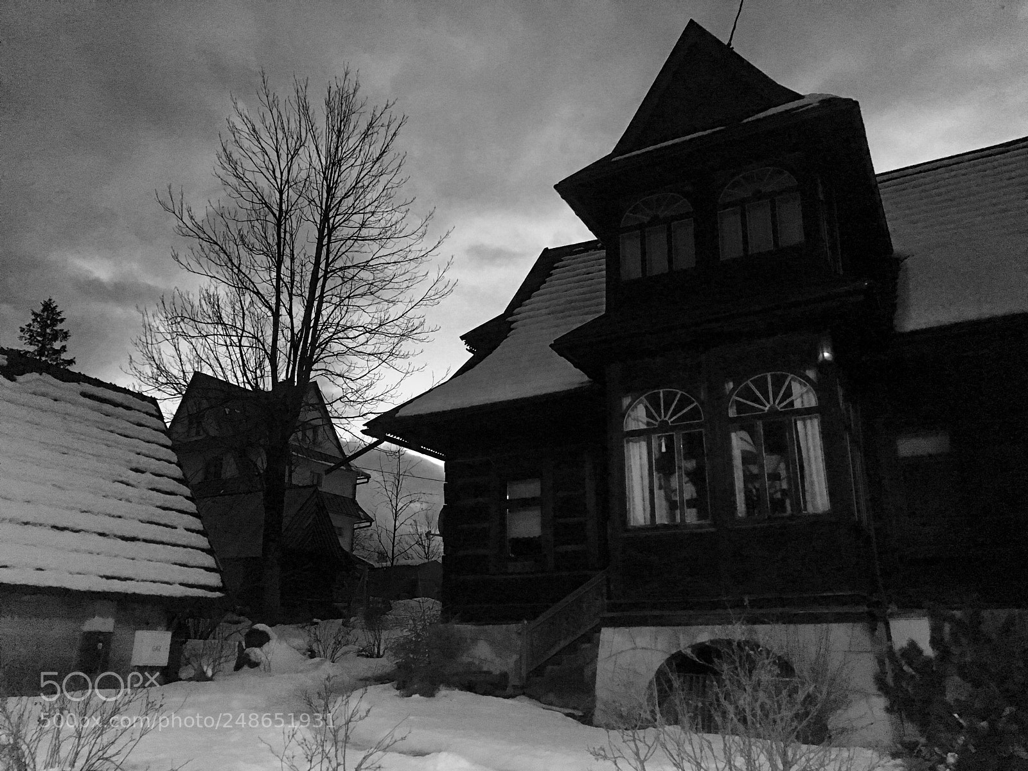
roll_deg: -0.7
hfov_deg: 61.7
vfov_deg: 48.2
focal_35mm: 29
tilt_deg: +17.0
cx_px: 514
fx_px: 861
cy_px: 386
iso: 640
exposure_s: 1/17
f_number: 2.2
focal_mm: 4.15
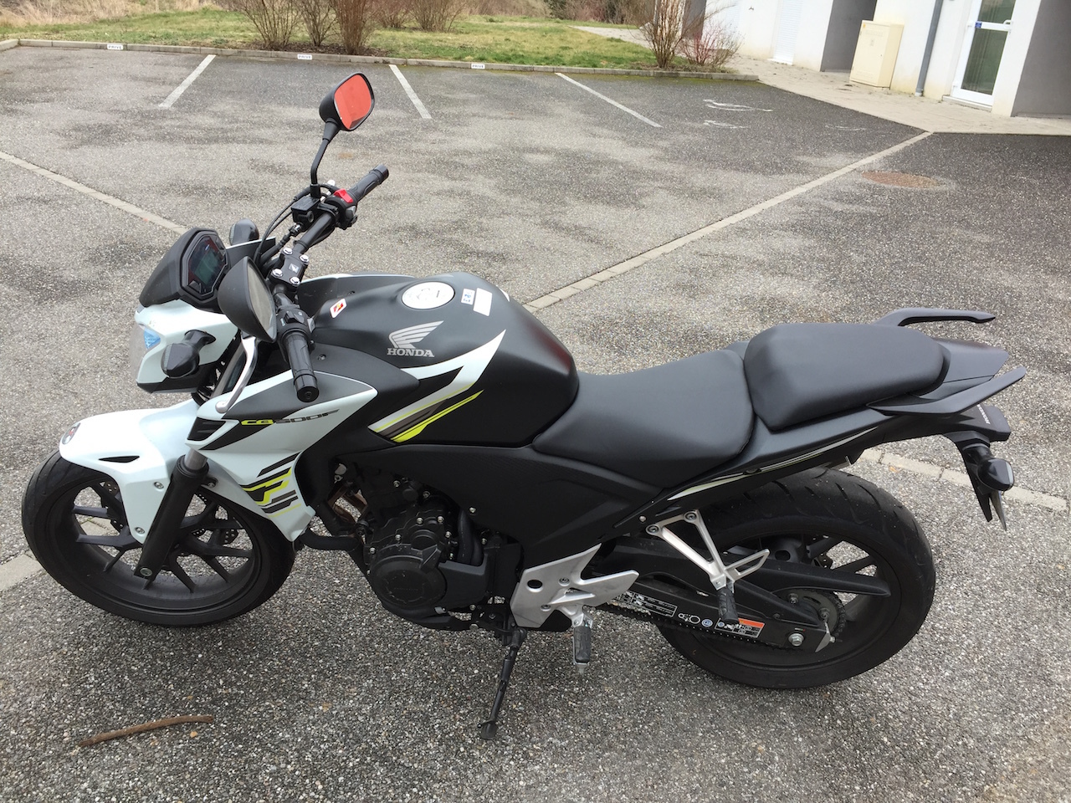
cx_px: 536
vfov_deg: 48.2
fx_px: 897
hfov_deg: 61.7
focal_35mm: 29
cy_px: 402
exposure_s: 1/366
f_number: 2.2
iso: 32
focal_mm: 4.15
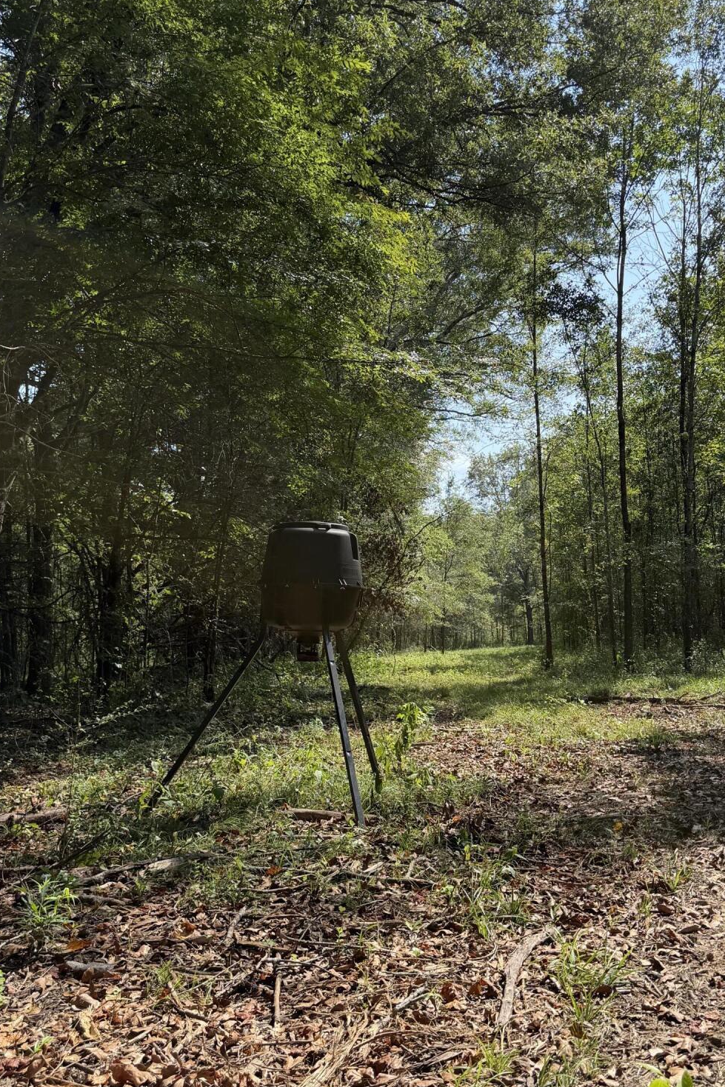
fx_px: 1027
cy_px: 528
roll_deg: +1.0
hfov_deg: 38.7
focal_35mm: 34
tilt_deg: +5.4
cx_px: 439
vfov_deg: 55.8
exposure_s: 1/2370
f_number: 1.78
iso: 100
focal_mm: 6.76
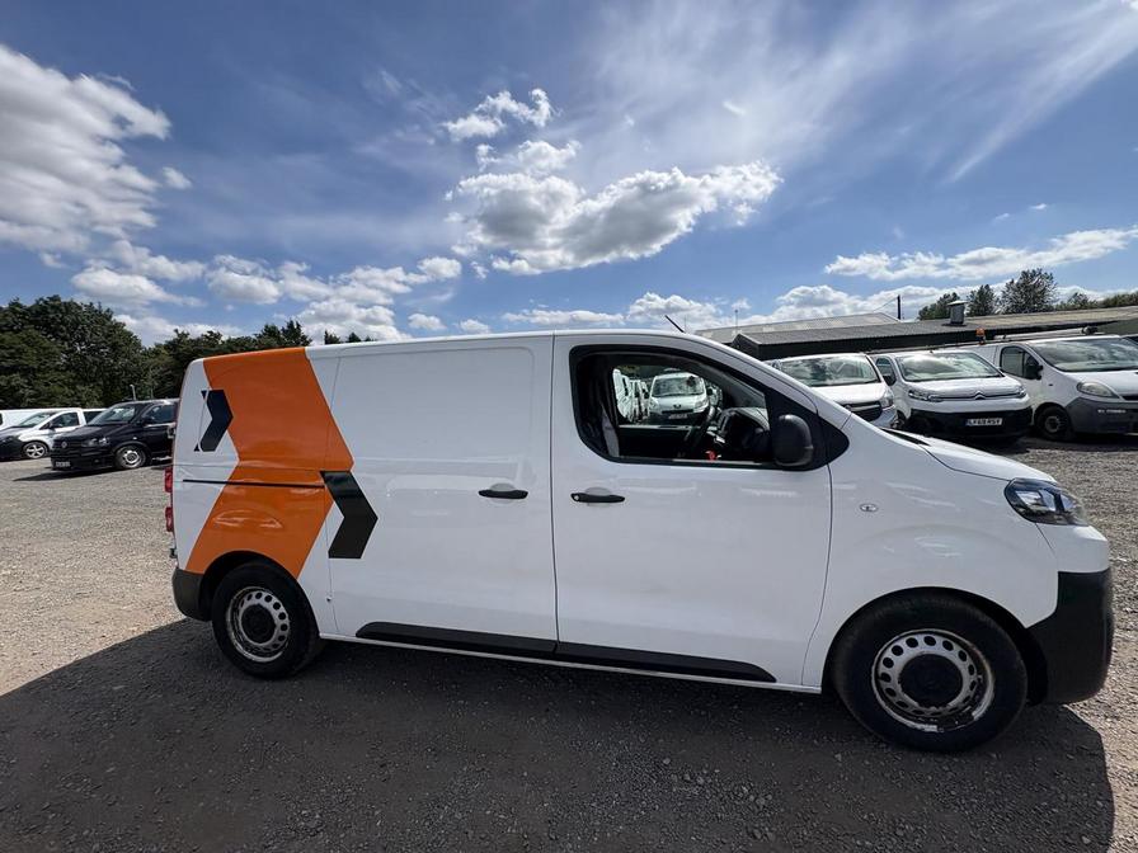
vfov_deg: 85.7
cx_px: 569
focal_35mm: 14
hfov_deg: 102.1
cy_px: 426
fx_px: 460
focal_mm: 2.22
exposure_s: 1/3106
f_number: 2.2
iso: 50
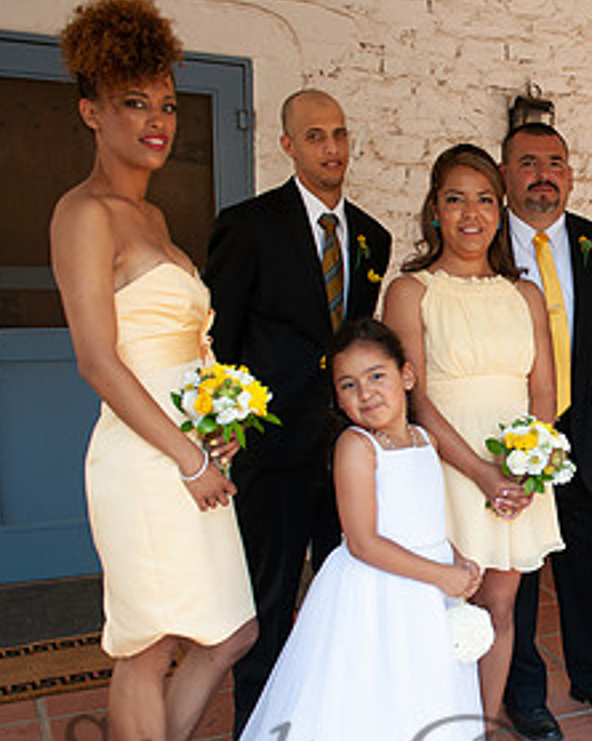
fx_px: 1030
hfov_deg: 29.3
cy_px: 472
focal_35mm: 47
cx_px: 629
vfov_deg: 39.3
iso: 200
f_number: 3.5
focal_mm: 24
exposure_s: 1/160
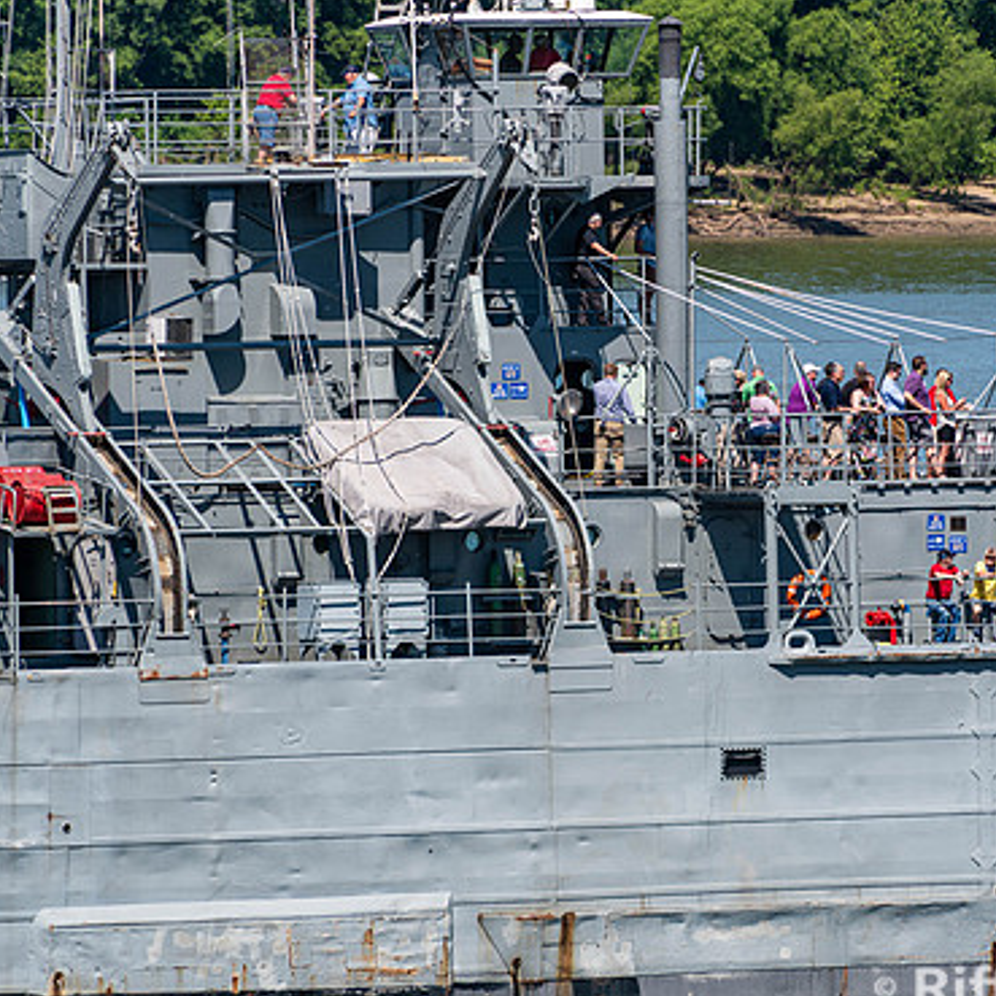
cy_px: 514
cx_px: 694
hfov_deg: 4.3
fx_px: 13314
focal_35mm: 409
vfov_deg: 4.3
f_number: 8
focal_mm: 300
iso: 64
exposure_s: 1/250
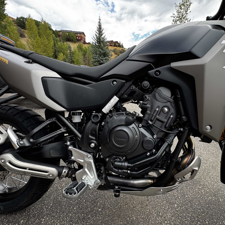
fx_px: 125
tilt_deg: -17.2
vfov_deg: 84.0
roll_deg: -4.6
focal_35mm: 17
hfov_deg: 82.8
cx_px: 136
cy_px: 113
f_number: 2.2
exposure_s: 1/99
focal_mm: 2.22
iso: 50
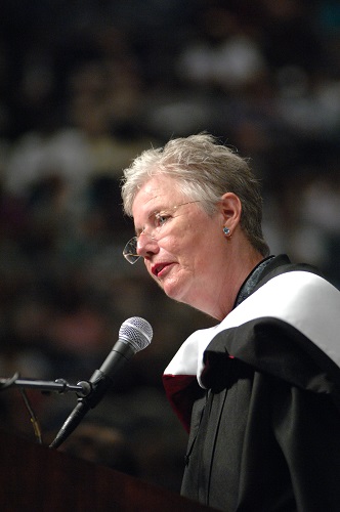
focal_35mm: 300
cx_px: 170
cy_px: 256
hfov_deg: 4.6
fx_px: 4261
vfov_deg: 6.9
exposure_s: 1/200
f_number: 3.2
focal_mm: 200
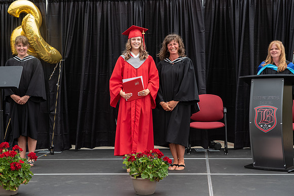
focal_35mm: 62
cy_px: 93
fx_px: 509
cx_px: 147
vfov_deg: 21.8
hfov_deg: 32.2
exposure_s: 1/500
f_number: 5.6
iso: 500
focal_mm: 56
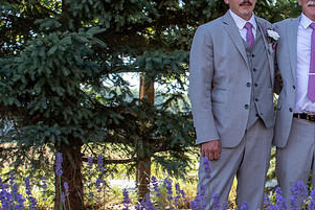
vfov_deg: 13.6
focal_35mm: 101
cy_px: 129
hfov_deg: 19.8
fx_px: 884
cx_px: 291
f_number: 7.1
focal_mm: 35
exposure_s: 1/200
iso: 400
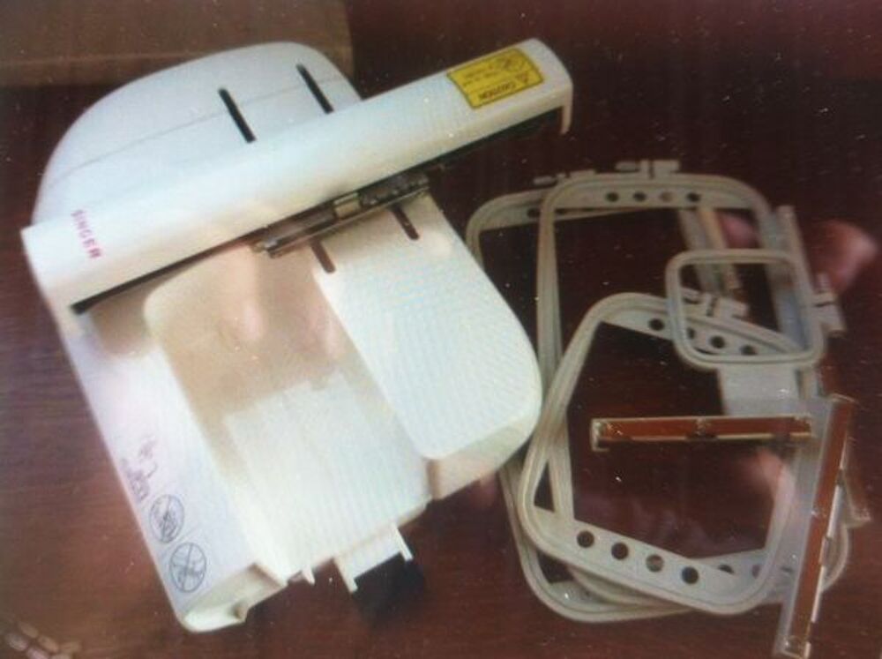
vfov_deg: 40.6
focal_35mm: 35
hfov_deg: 52.7
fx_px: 891
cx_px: 441
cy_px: 330
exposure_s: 1/15
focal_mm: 3.85
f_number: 2.8
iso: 100
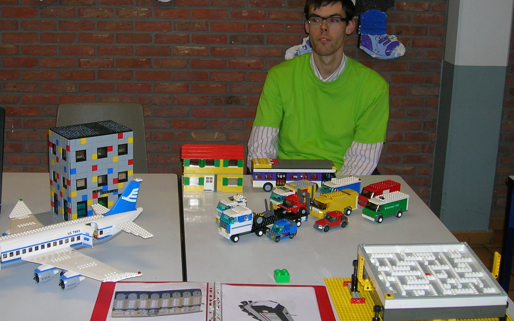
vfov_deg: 24.4
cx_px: 230
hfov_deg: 38.1
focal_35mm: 53
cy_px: 132
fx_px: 743
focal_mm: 6.4
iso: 64
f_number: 3
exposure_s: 1/60.1
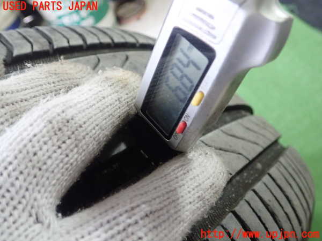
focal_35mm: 30
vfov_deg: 46.8
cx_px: 161
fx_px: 279
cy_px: 120
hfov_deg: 60.0
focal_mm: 5.5
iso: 640
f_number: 2.3
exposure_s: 1/125
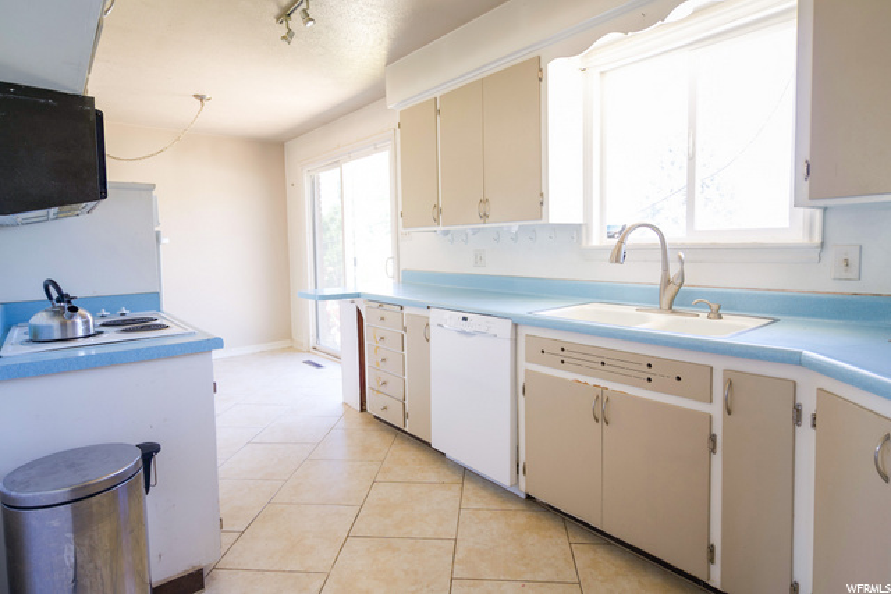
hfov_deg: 90.0
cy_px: 297
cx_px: 446
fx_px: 446
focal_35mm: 18
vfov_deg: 67.4
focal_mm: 18
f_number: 4
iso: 200
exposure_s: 1/25
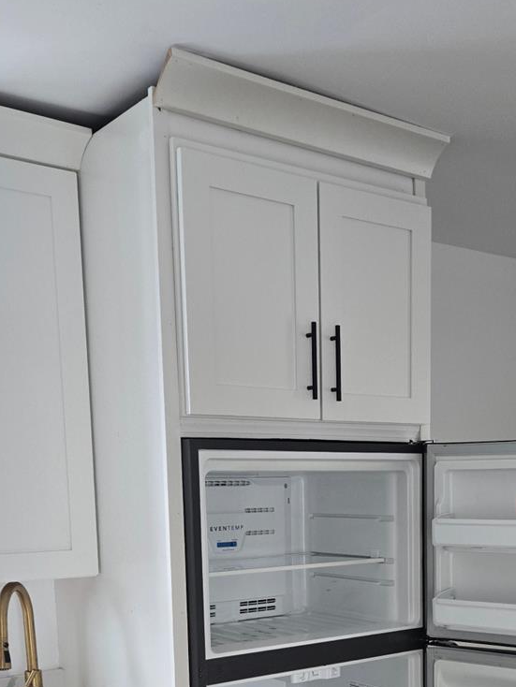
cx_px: 383
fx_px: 934
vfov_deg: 38.3
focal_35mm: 47
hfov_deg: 30.4
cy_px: 586
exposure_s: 1/120
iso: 250
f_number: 1.8
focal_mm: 5.4
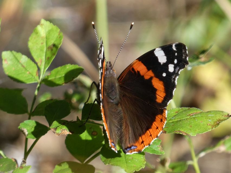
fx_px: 4919
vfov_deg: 2.0
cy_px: 86
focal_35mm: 737
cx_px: 116
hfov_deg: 2.7
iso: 125
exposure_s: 1/100
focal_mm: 132.1
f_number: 5.6
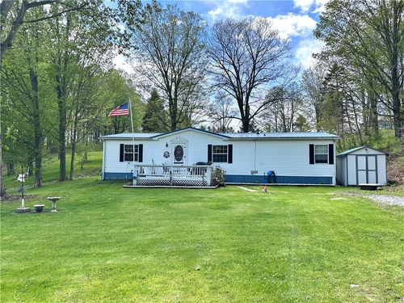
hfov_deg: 71.6
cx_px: 202
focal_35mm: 24
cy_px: 152
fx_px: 280
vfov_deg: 56.8
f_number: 1.78
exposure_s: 1/1212
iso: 80
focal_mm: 6.86
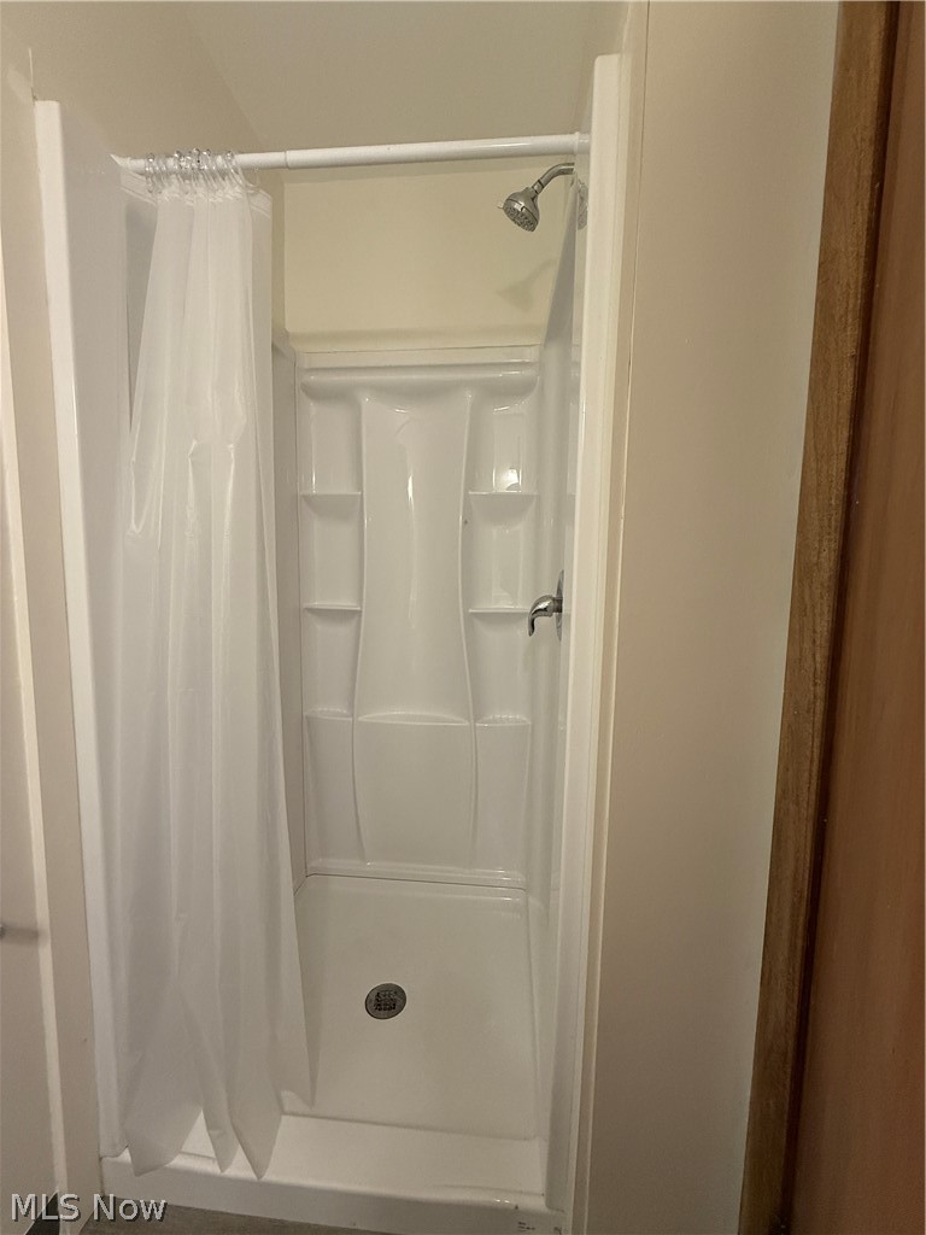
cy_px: 618
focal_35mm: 14
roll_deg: -0.8
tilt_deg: -5.2
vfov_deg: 102.1
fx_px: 499
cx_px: 463
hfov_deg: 85.7
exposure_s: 1/120
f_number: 2.2
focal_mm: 2.22
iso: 400
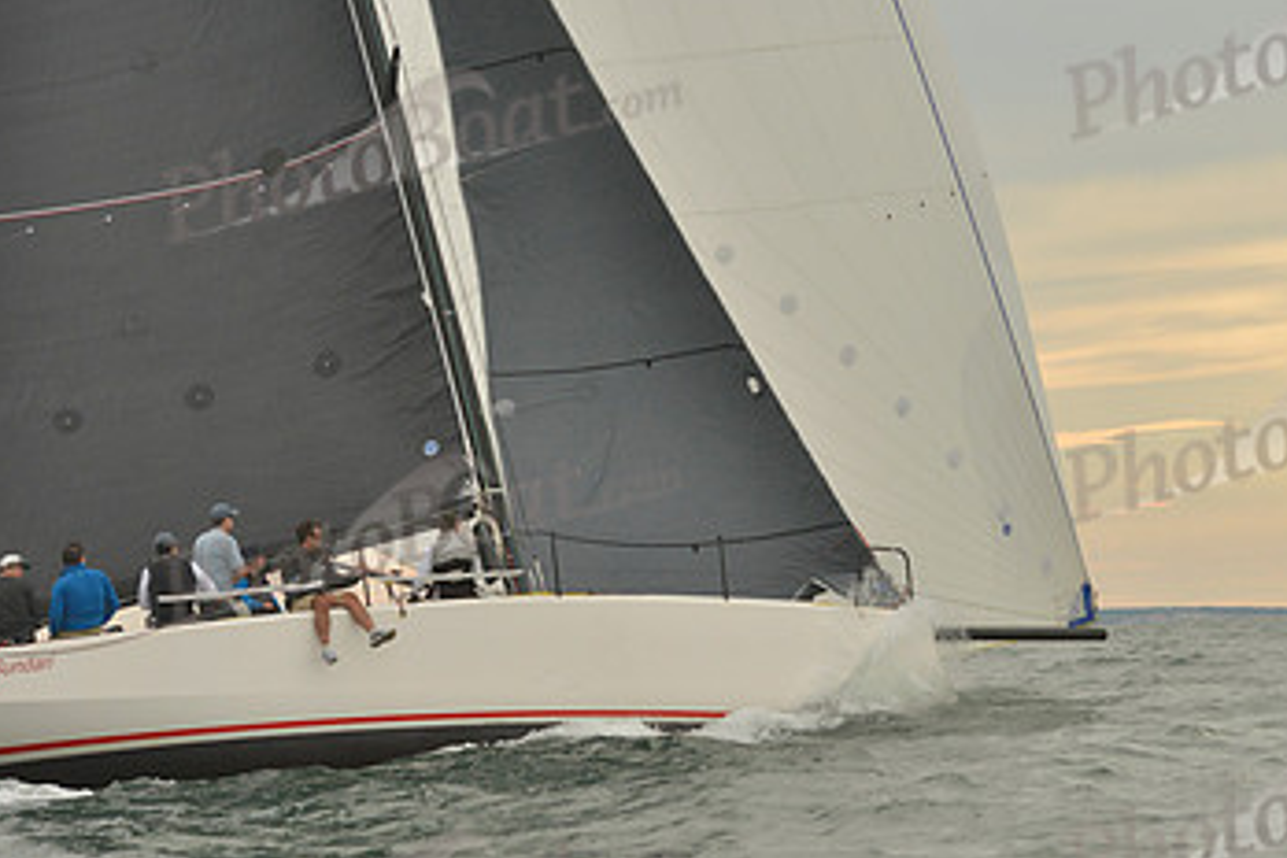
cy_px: 287
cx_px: 876
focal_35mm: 150
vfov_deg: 9.1
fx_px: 5362
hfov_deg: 13.7
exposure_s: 1/1250
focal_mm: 90
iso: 400
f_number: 5.6
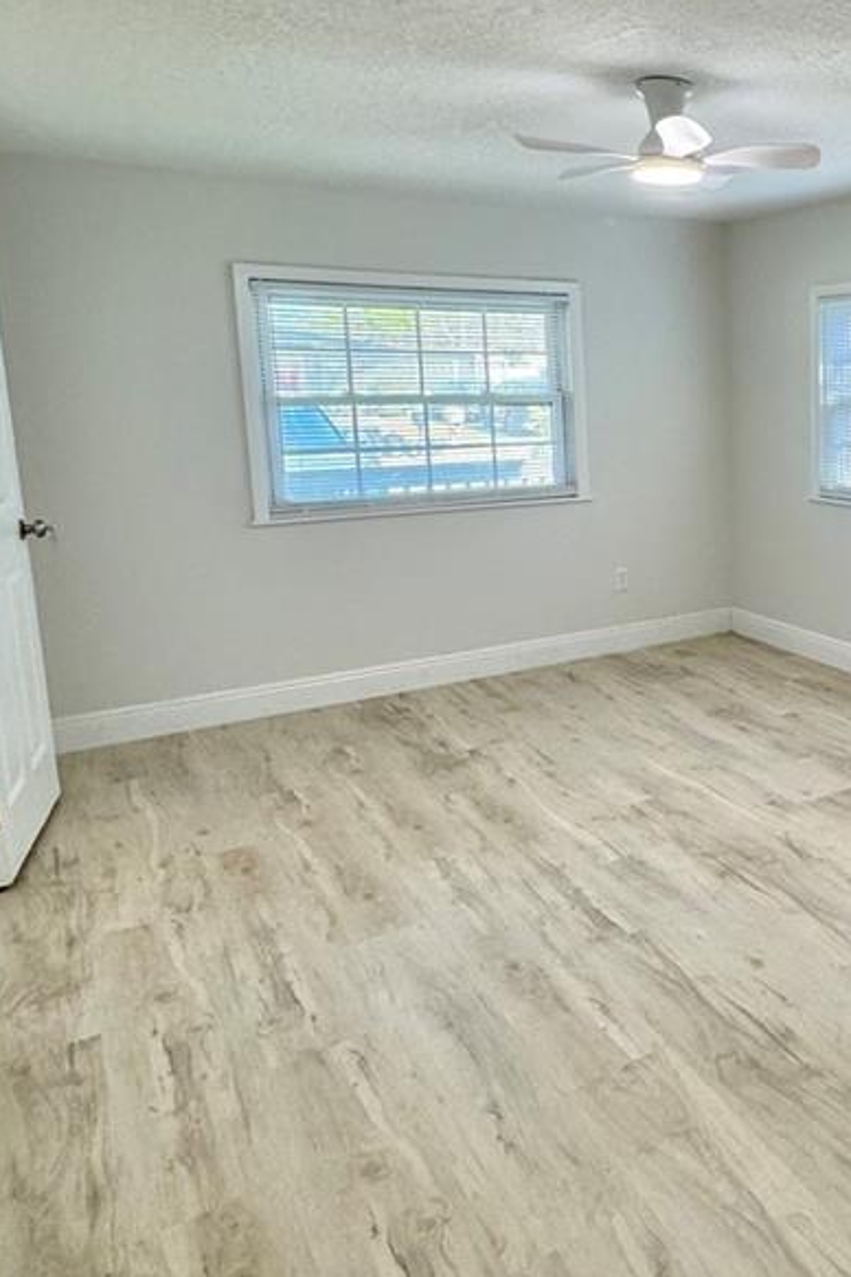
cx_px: 895
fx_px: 1064
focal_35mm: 30
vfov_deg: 61.6
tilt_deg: -8.3
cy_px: 542
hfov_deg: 37.7
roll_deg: +0.4
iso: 200
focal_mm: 2.22
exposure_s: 1/120
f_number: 2.2
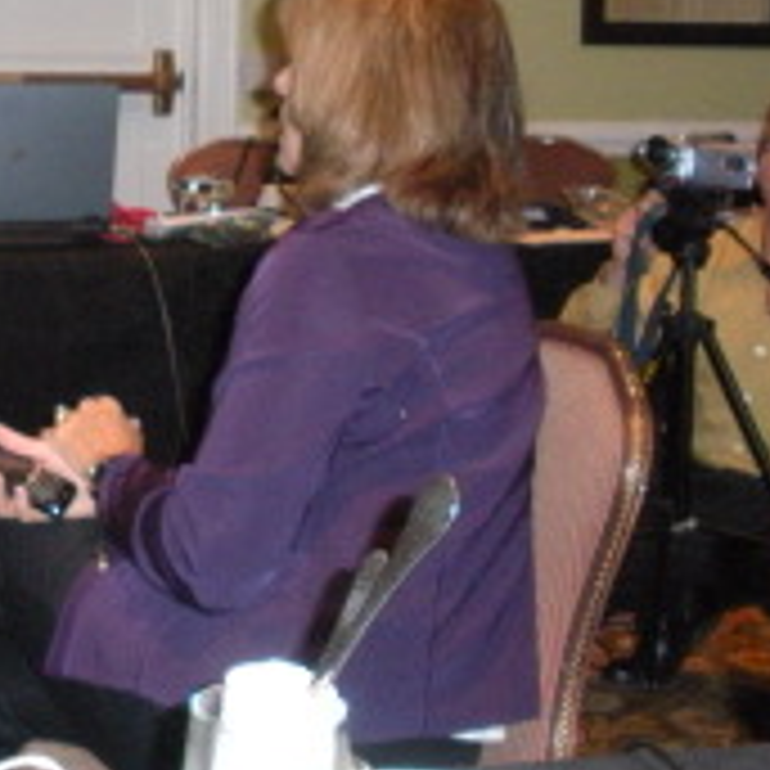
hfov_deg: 19.9
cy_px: 113
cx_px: 36
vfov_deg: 20.1
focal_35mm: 85
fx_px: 2139
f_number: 3.5
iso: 579
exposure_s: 1/60
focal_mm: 6.3
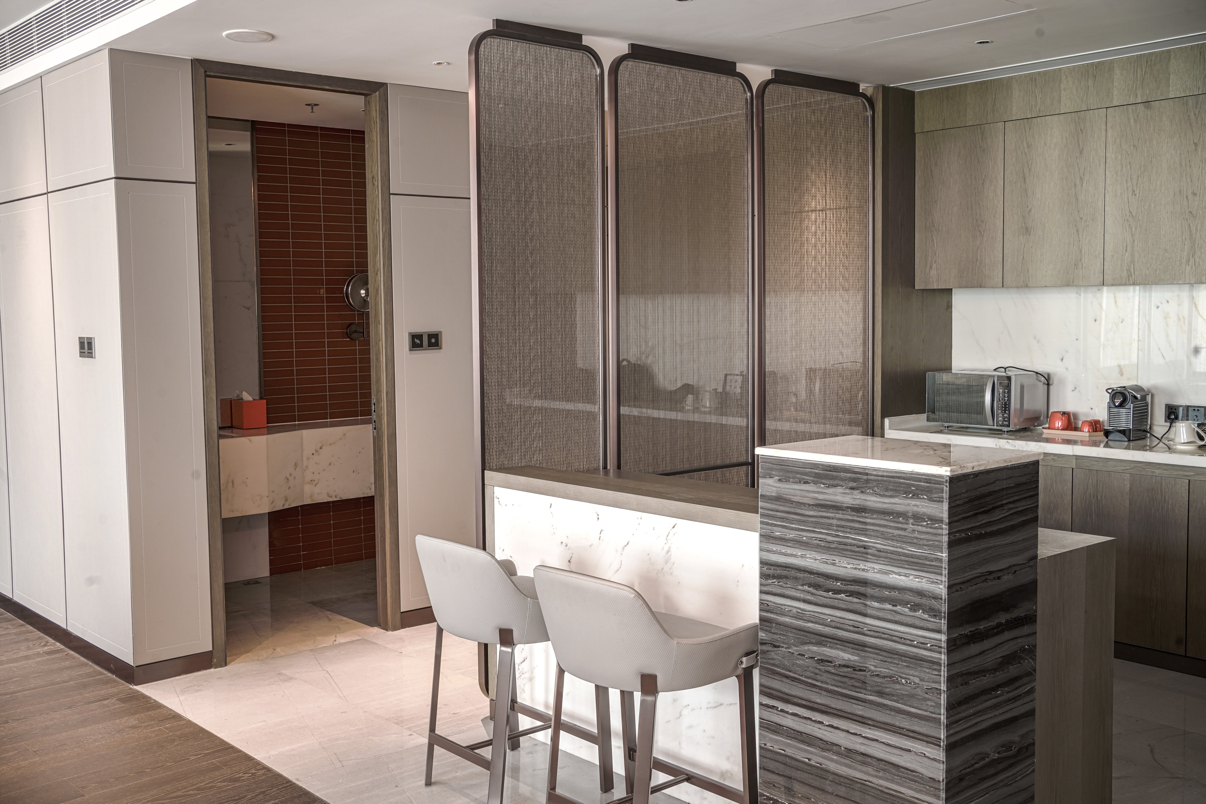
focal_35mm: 35
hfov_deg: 54.4
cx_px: 603
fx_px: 1172
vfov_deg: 37.9
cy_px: 402
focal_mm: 35
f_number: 10
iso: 400
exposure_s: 1/5
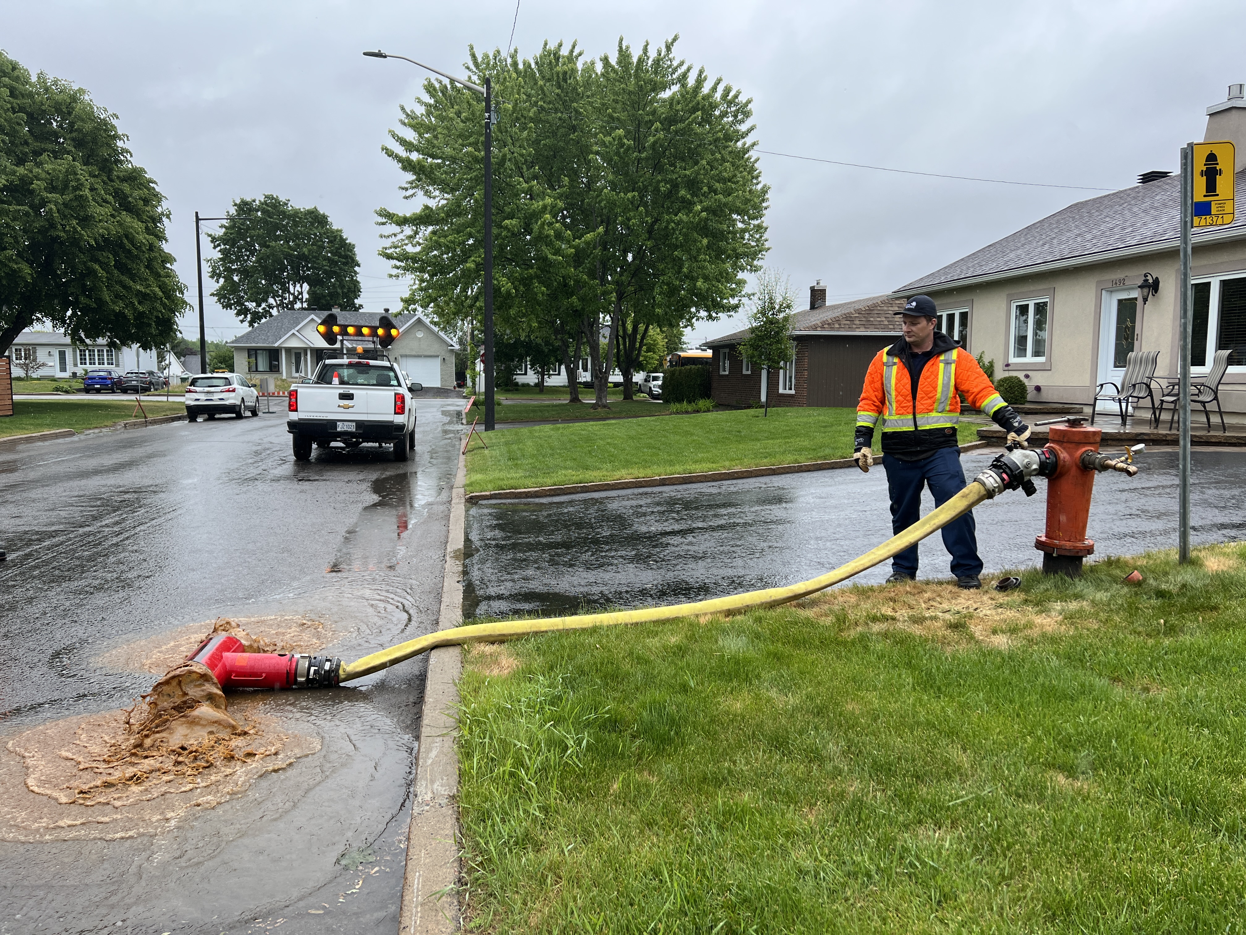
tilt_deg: -5.8
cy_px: 468
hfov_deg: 67.3
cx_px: 623
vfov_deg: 53.1
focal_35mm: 26
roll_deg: +0.0
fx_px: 936
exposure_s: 1/1311
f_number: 1.5
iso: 50
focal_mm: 5.7
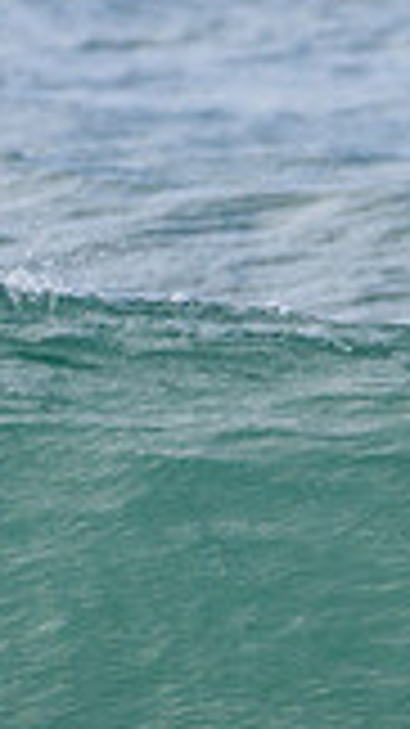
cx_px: 811
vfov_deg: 0.8
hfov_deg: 0.4
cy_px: 767
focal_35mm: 2808
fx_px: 54327
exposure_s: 1/2000
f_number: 5.6
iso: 450
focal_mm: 500
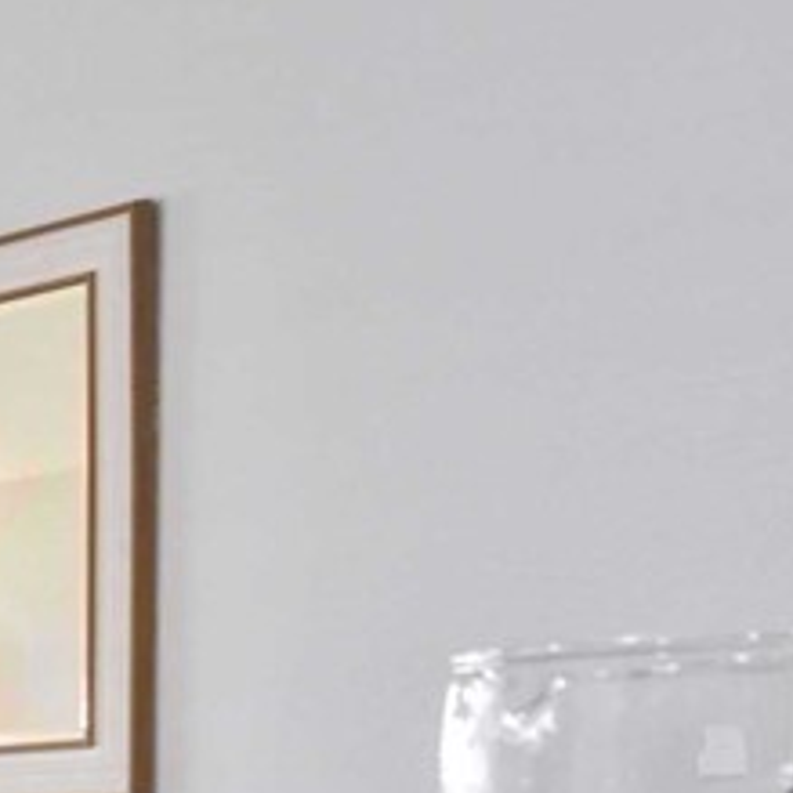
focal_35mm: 135
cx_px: -2484
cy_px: 938
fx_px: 3499
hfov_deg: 7.8
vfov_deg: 12.6
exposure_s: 1/30
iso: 1250
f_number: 4
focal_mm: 16
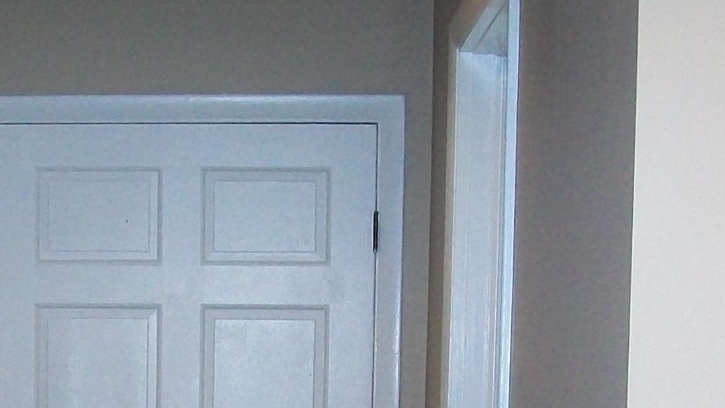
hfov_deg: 19.2
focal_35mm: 109
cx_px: 57
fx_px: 2095
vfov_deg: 10.5
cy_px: 726
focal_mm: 6
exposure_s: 1/60
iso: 160
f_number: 2.7
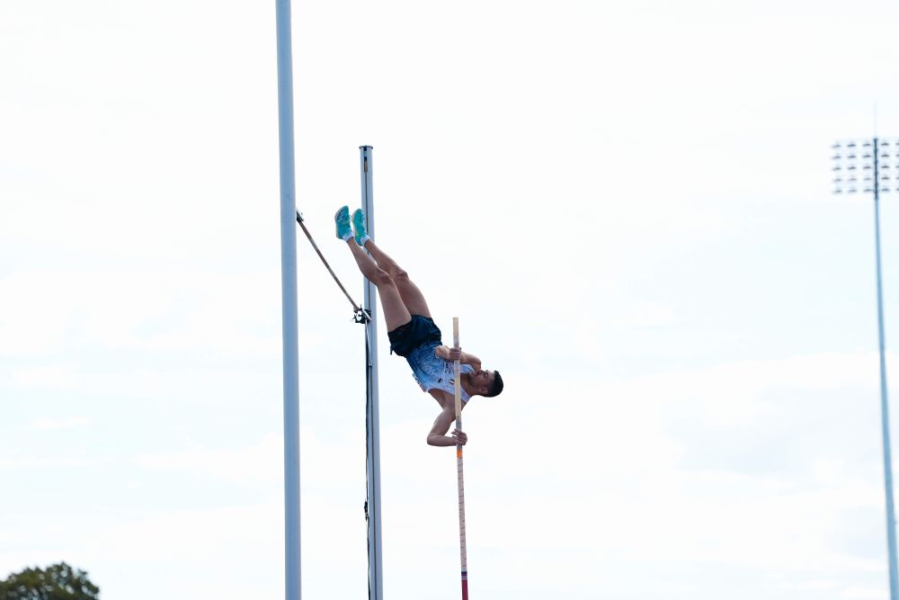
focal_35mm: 141
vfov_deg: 9.7
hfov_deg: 14.5
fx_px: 3521
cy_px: 300
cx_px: 450
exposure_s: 1/2500
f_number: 2.8
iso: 250
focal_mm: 141
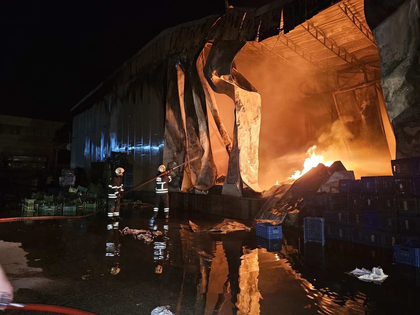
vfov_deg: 58.9
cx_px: 210
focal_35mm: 23
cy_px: 158
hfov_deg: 73.9
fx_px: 279
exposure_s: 1/25
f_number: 1.7
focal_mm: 6.3
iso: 640
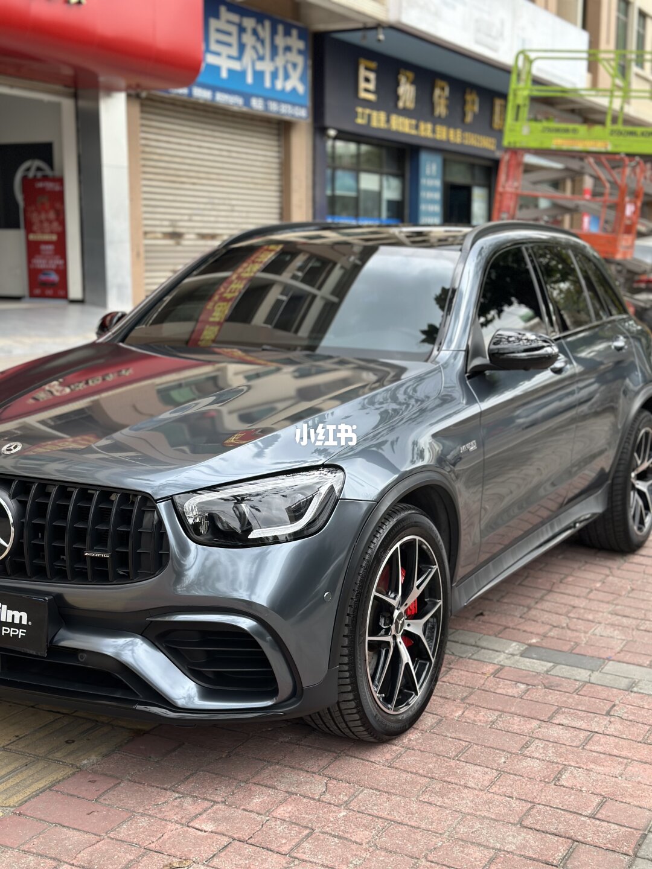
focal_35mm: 48
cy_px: 434
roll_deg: -0.8
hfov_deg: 30.3
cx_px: 326
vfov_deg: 39.7
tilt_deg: -7.5
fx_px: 1205
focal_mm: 6.86
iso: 80
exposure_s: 1/1305
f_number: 1.78
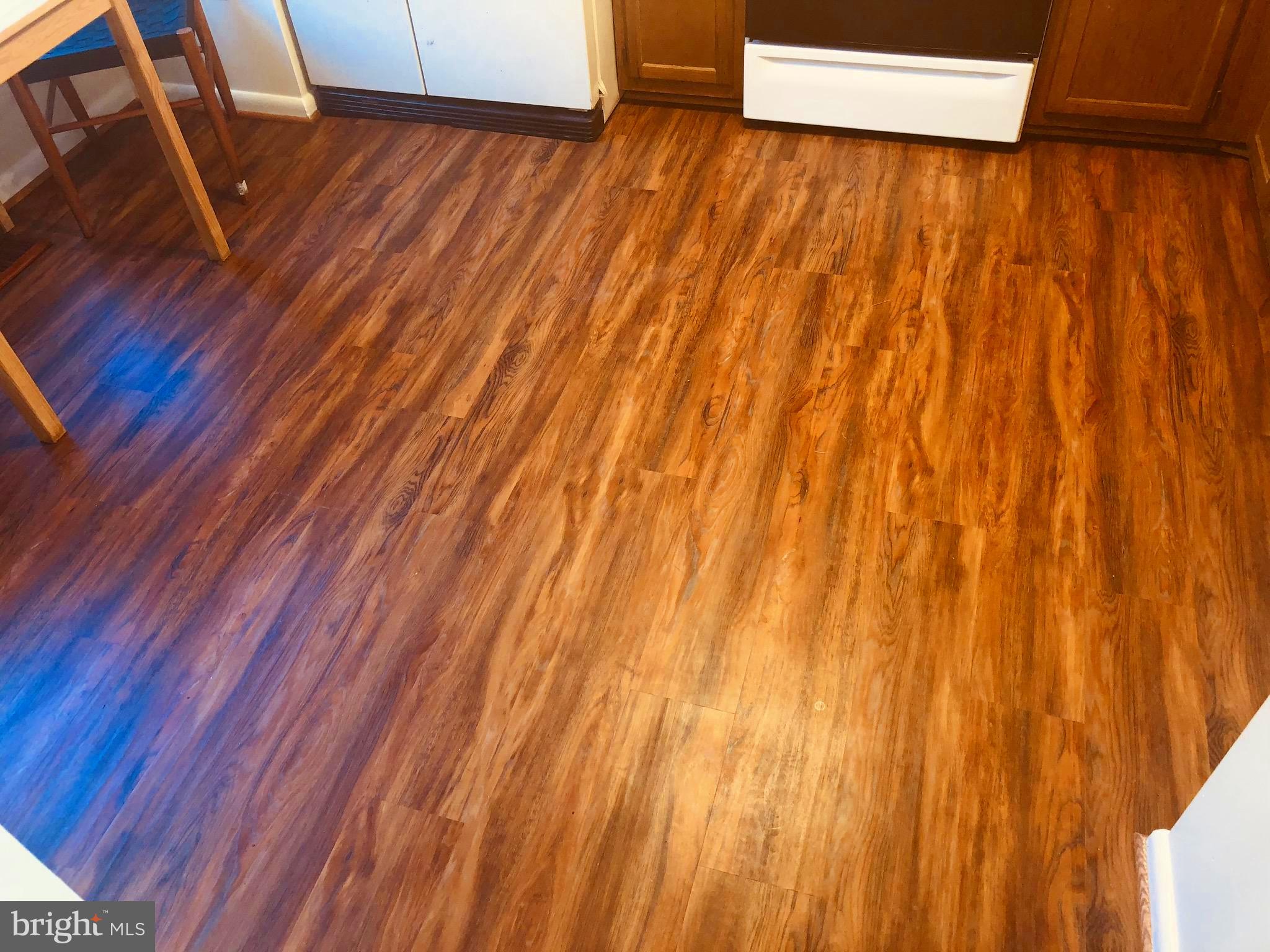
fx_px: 1027
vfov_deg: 49.7
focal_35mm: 28
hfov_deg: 63.4
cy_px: 476
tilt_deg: -46.1
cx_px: 635
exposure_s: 1/13
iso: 100
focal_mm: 3.99
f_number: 1.8
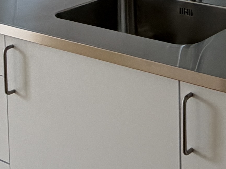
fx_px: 601
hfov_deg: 20.8
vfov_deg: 14.5
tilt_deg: -4.5
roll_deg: +0.9
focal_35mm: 92
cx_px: 211
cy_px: -114
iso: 160
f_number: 2.2
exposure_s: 1/121
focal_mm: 2.22
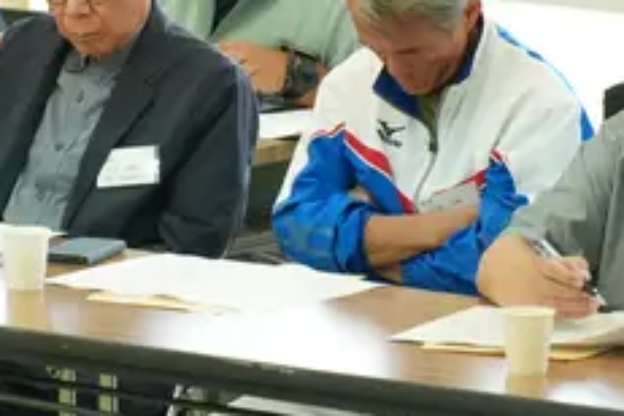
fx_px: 7610
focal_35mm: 439
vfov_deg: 3.1
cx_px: 181
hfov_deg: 4.7
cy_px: 72
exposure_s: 1/250
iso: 5000
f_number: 5.6
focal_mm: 135
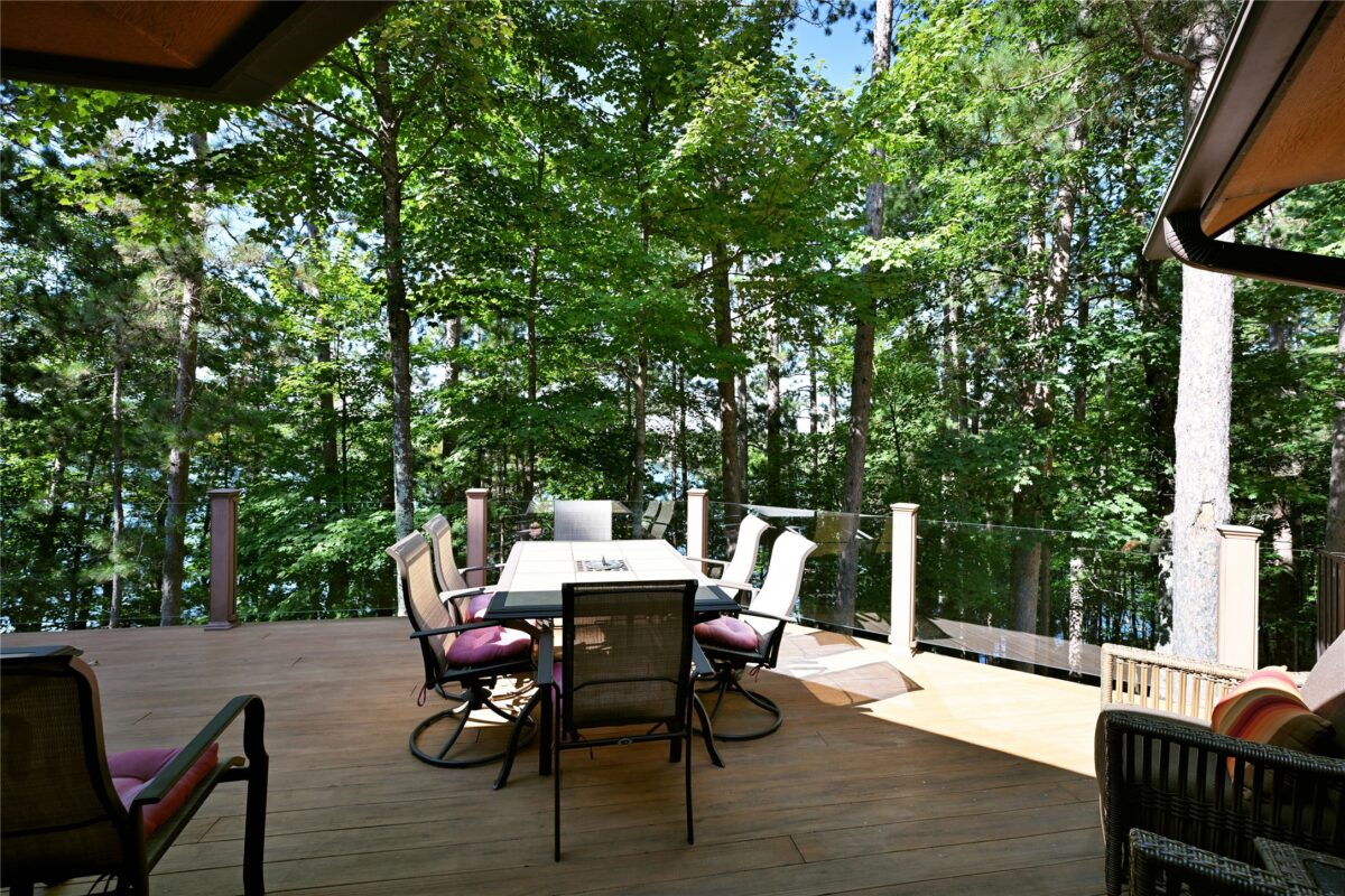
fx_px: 579
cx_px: 672
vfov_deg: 75.5
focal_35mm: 16
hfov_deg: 98.5
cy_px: 448
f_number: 5.6
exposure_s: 1/500
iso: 250
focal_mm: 15.5
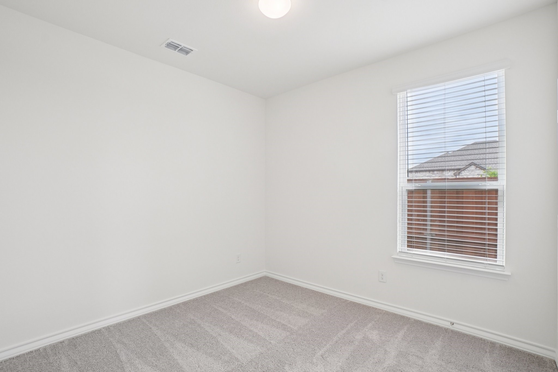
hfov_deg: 100.4
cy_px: 186
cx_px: 279
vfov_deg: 77.3
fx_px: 232
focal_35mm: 15
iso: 400
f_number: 8
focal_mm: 10
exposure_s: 1/100
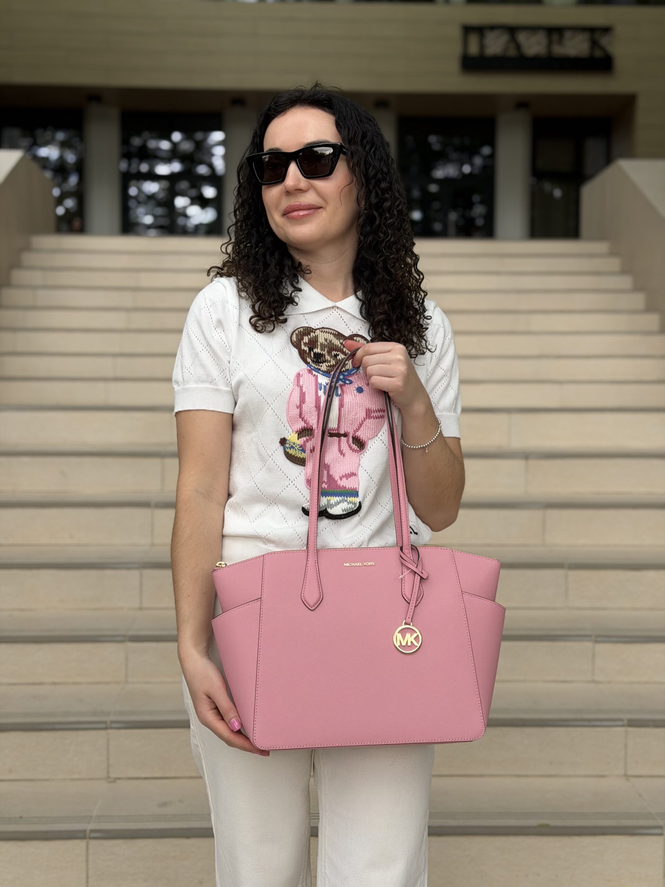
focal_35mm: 48
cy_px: 444
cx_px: 332
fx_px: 1229
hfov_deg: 30.3
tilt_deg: -1.7
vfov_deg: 39.7
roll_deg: -0.4
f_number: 1.78
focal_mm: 6.76
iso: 80
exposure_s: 1/740
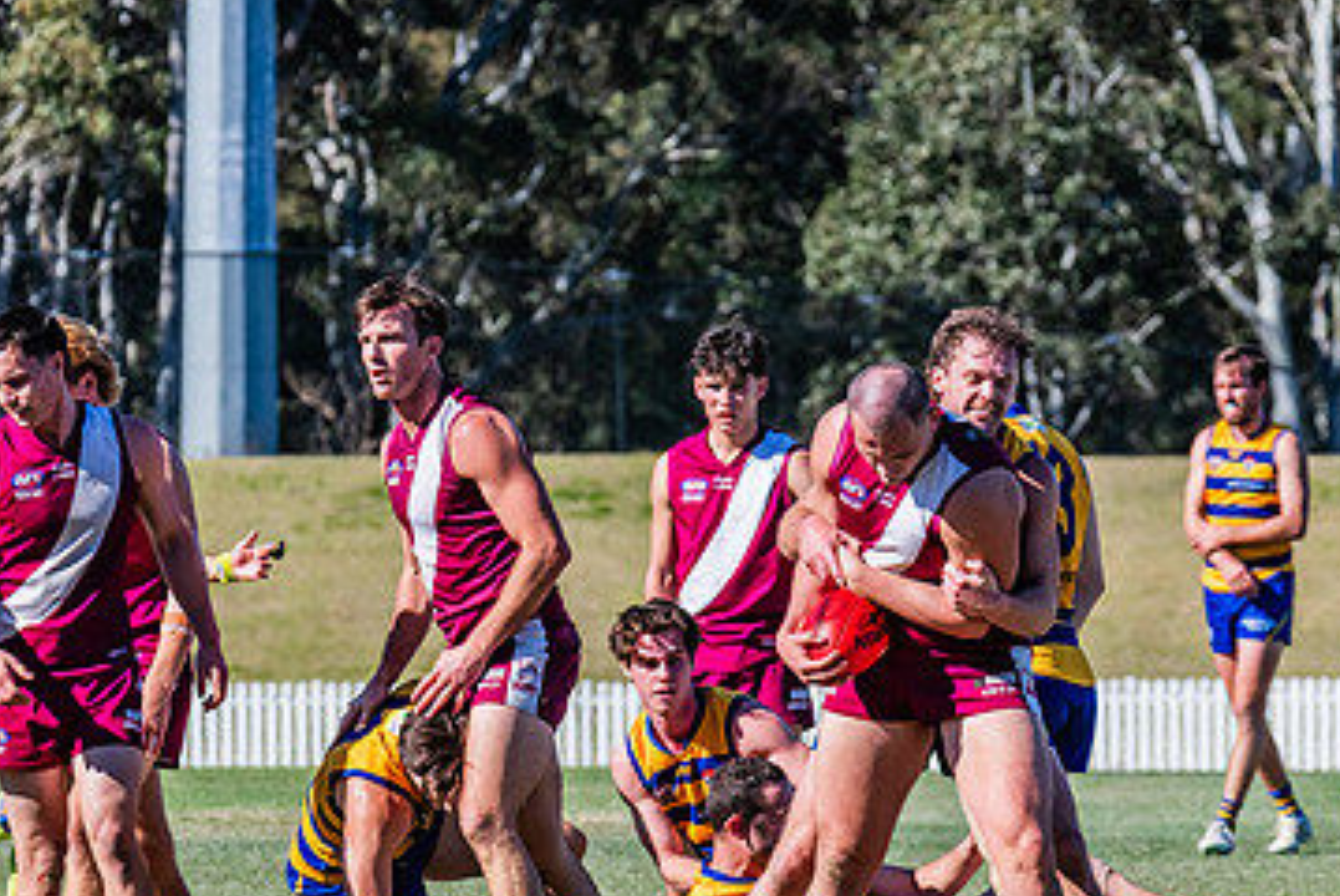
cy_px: 553
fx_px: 15944
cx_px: 752
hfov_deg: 4.8
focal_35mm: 428
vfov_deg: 3.2
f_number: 8
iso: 800
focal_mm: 250
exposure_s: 1/1600
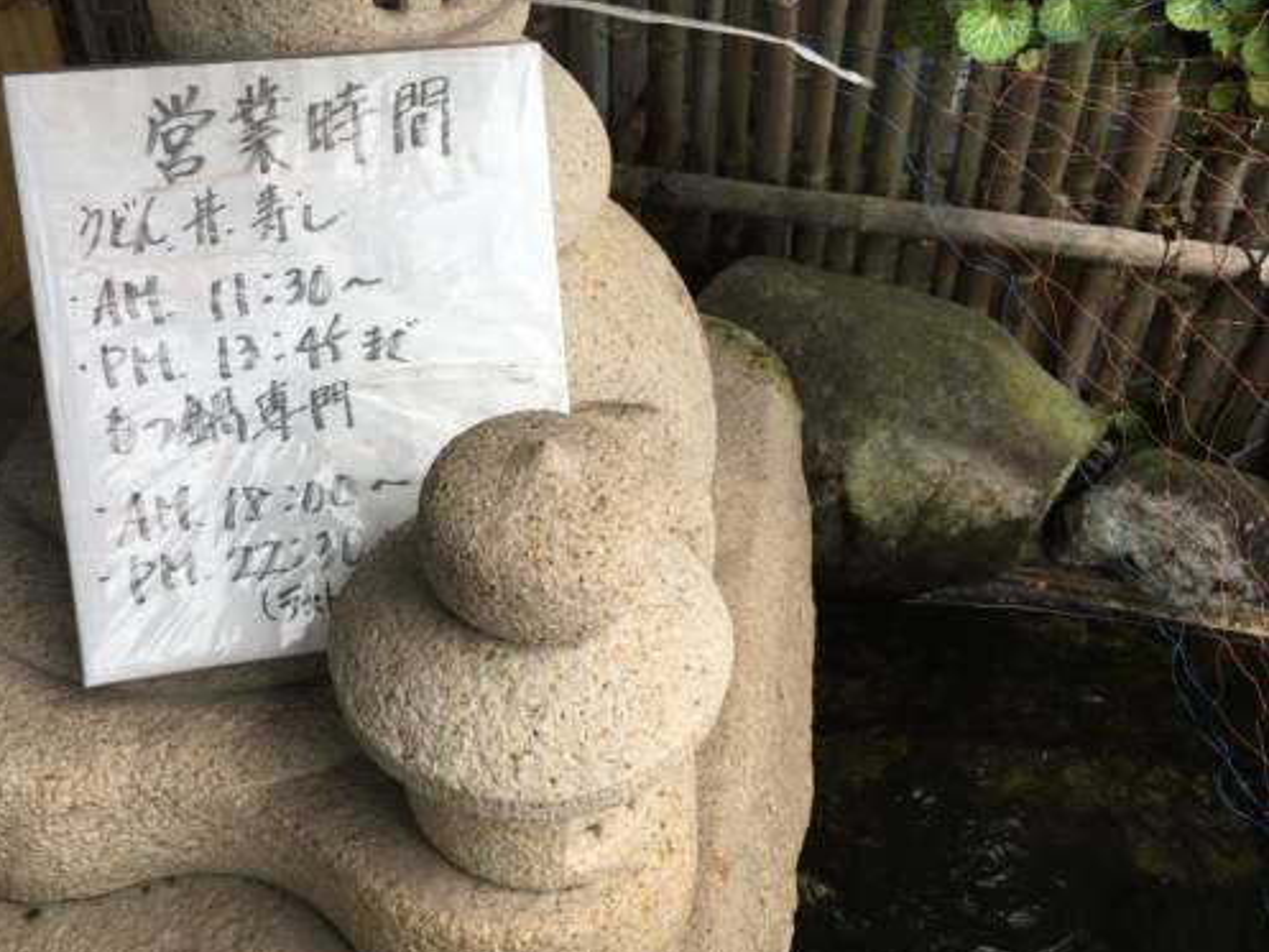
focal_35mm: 35
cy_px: 442
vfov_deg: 40.7
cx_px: 508
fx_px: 1283
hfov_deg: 52.3
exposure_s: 1/337
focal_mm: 4.15
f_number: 2.2
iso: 25
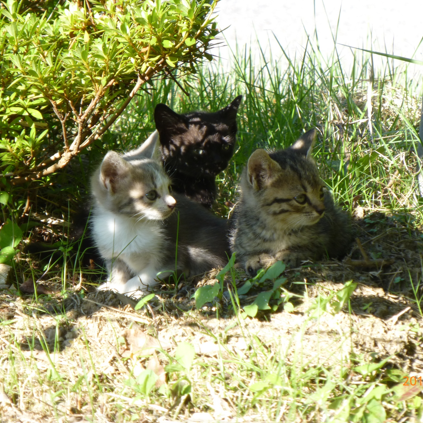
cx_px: 222
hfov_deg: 5.6
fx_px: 4327
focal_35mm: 313
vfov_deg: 5.6
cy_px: 211
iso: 125
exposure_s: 1/100
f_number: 5.8
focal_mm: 47.3
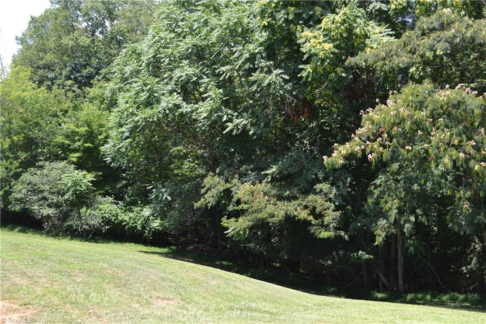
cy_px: 162
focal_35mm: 36
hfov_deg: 53.1
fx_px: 486
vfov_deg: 36.8
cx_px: 243
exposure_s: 1/125
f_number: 5.6
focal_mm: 24
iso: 110
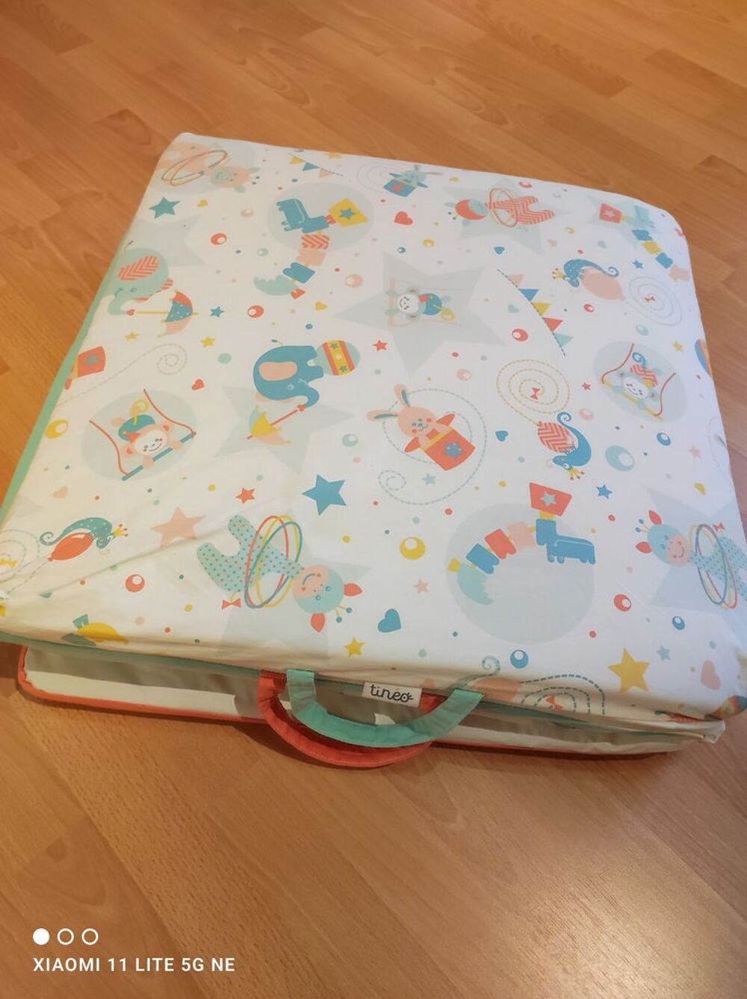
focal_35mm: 25
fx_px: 721
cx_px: 374
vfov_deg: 69.4
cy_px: 500
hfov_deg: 54.8
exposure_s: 1/33
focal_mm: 4.7
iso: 1844
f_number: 1.79
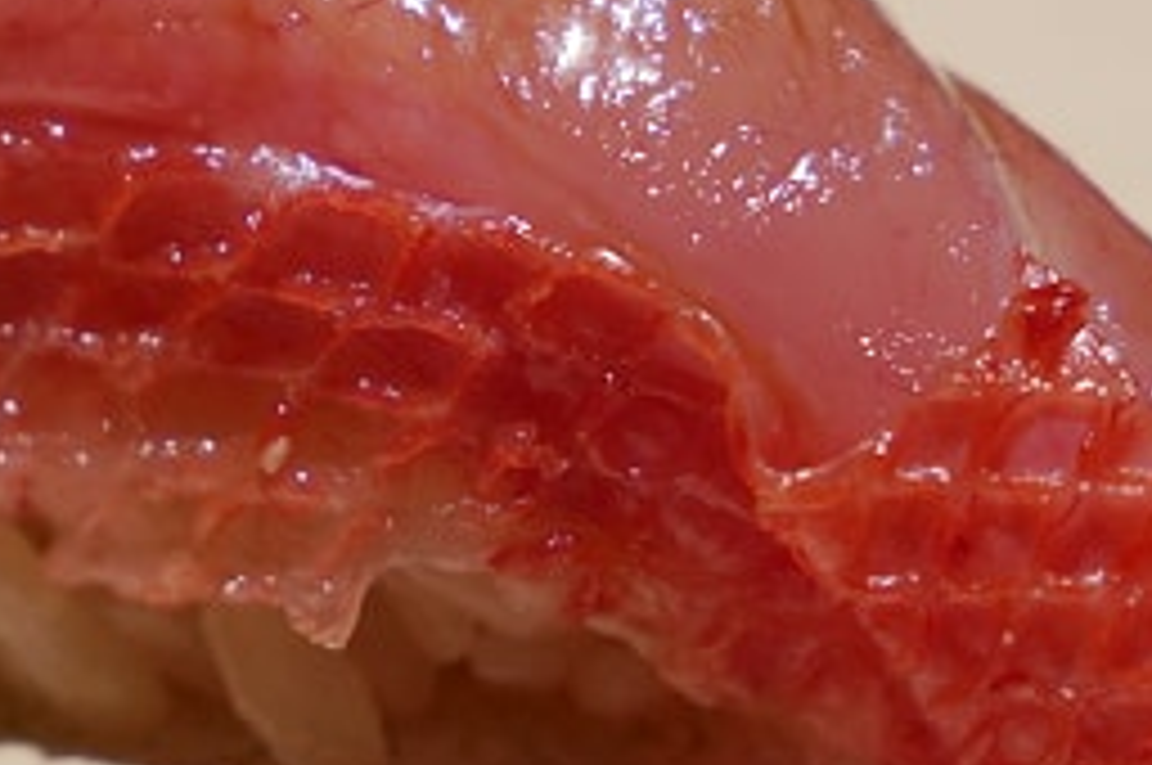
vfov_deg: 4.1
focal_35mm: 338
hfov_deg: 6.1
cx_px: 135
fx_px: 10802
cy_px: 0
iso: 800
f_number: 4
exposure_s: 1/80
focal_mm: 72
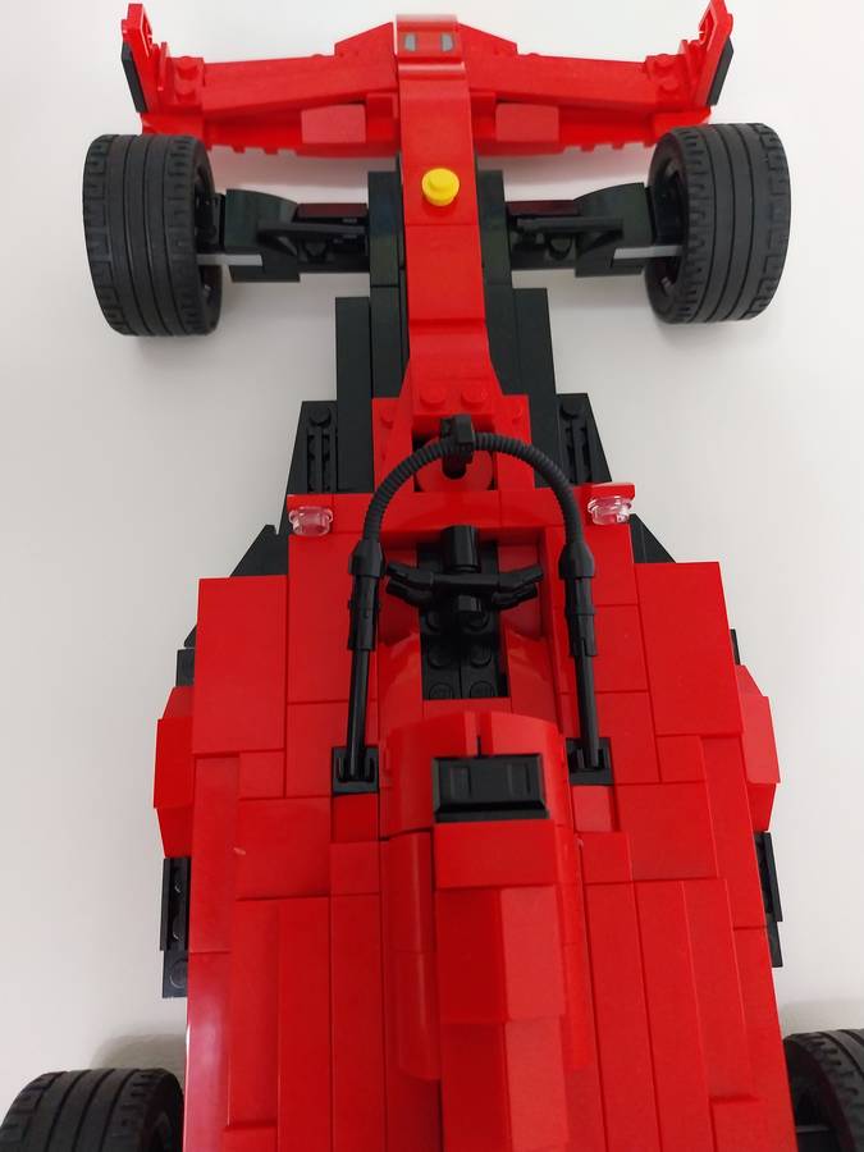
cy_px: 576
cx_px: 432
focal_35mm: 26
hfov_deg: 53.1
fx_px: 865
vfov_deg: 67.3
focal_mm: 4
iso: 320
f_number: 1.8
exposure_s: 1/25
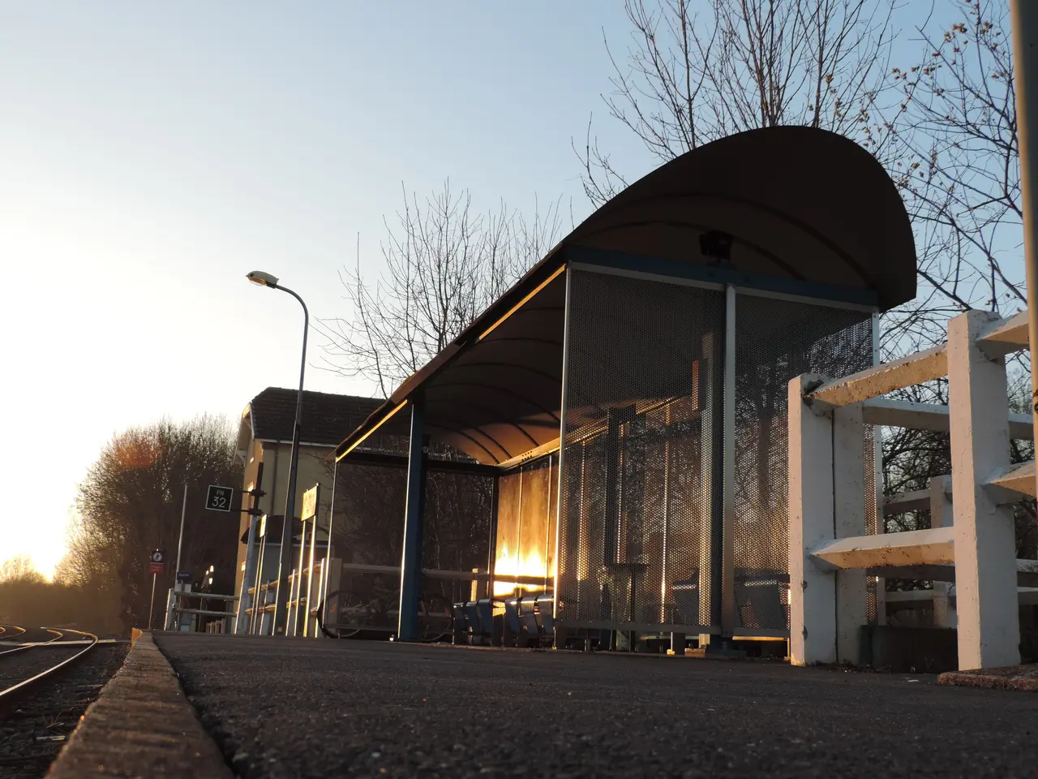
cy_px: 390
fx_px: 1199
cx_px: 519
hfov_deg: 46.8
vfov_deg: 36.0
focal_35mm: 40
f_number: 3.3
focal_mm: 7.1
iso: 80
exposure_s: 1/250
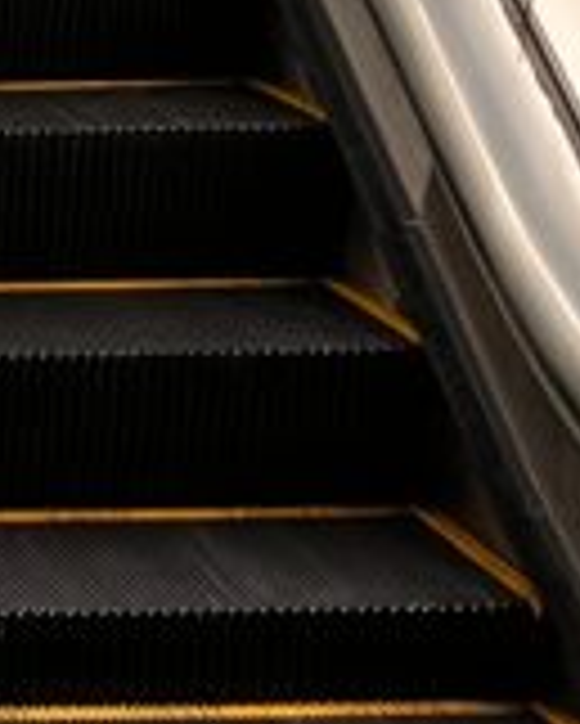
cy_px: 103
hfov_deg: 8.7
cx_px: -818
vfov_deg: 11.9
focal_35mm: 161
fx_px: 3451
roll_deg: +0.8
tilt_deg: -8.3
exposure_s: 1/60
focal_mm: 5.7
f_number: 1.5
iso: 200
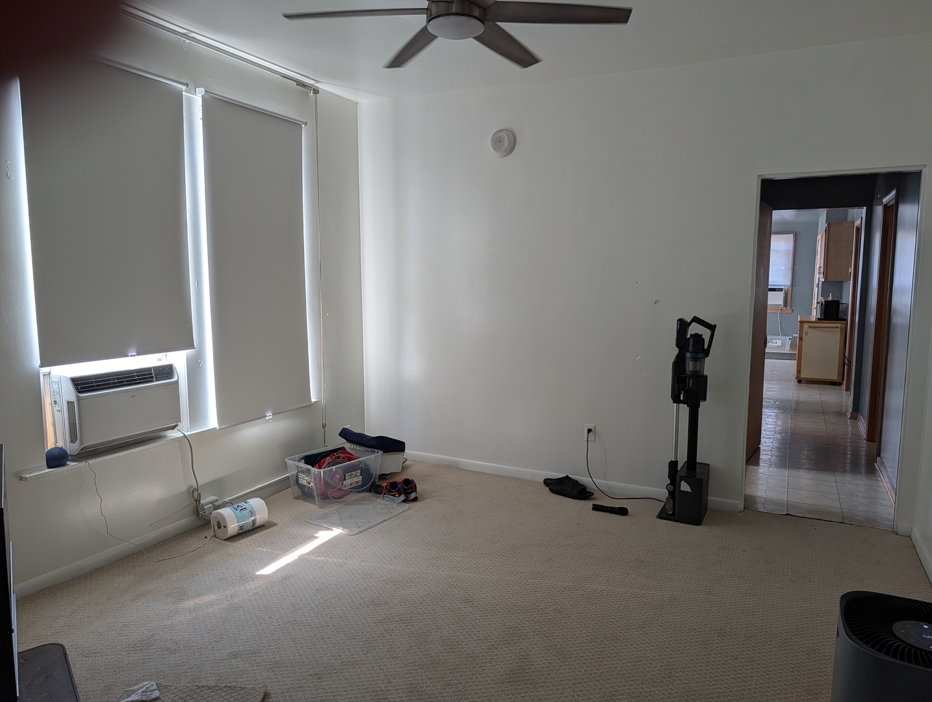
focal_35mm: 24
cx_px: 466
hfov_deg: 71.5
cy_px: 351
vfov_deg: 56.9
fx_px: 647
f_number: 1.68
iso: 41
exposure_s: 1/91.3
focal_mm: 6.9
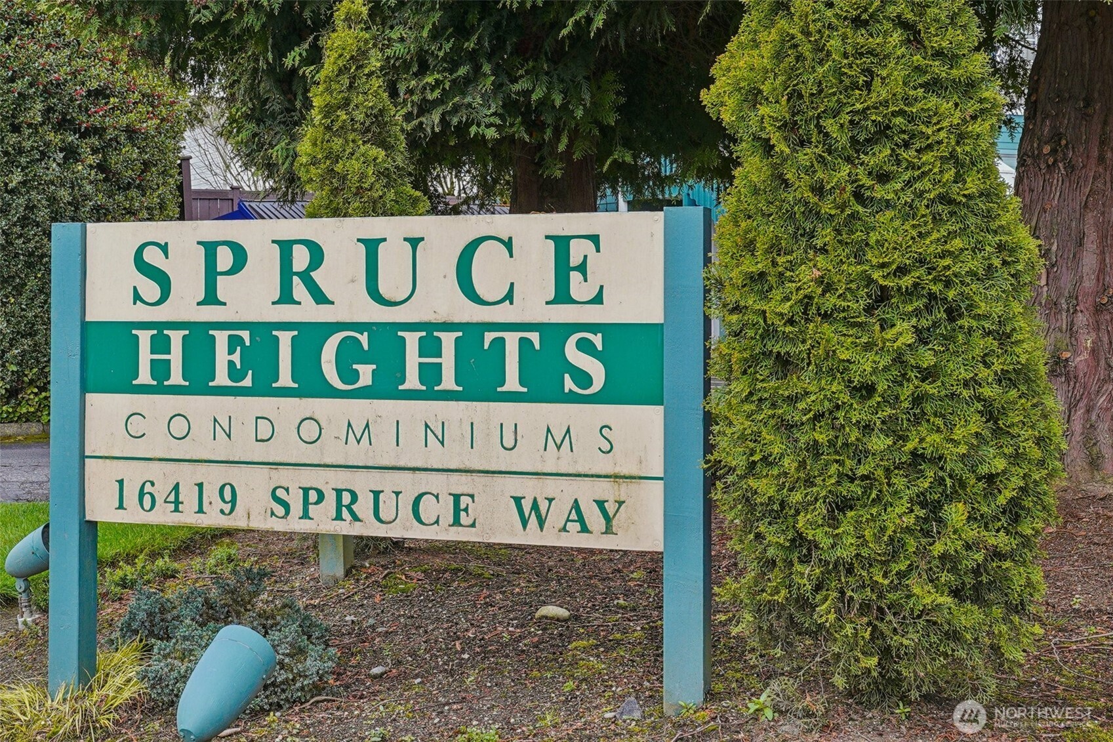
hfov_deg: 46.4
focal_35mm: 42
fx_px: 1298
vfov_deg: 31.9
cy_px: 371
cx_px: 556
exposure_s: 1/60
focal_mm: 28
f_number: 8
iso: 400
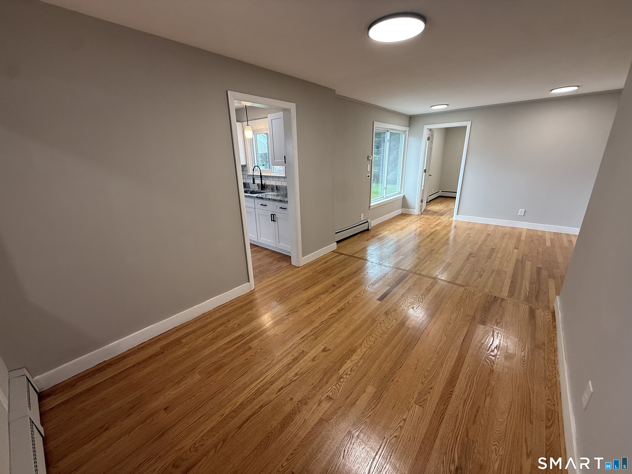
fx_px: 256
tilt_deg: -18.1
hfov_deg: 102.1
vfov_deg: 85.7
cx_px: 316
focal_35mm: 14
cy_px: 237
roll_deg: +1.1
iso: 125
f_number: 2.2
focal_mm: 2.22
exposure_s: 1/120
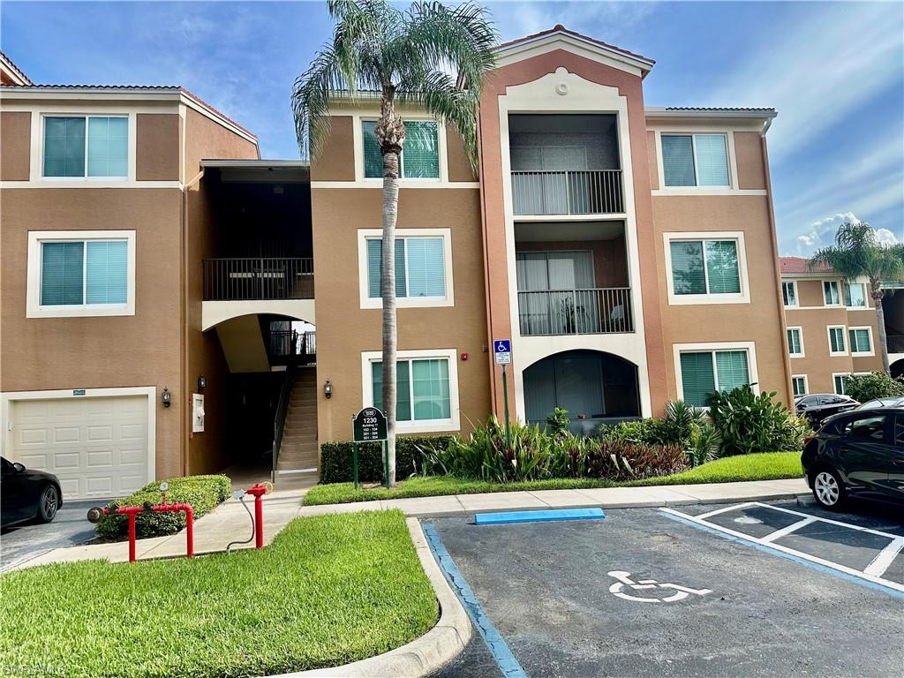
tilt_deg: +5.9
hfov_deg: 71.6
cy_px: 339
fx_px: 627
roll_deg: +2.8
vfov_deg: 56.8
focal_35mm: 24
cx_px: 452
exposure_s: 1/2252
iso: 80
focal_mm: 6.86
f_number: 1.78
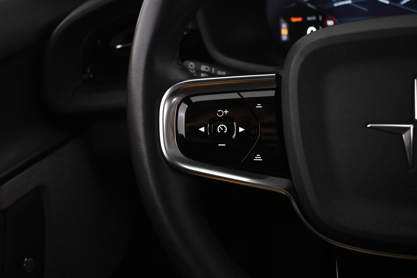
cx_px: 208
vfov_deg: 29.9
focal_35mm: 45
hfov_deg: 43.6
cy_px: 139
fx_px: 521
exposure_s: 1/50
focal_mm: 30
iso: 4000
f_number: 4.8
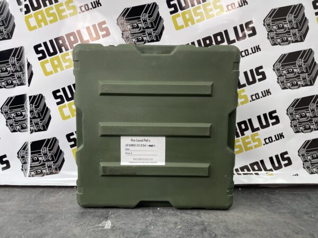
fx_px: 230
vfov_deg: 54.9
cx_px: 159
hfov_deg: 69.4
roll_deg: -1.0
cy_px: 119
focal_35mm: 25
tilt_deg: -7.1
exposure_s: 1/100
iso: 40
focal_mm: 5.1
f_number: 1.6
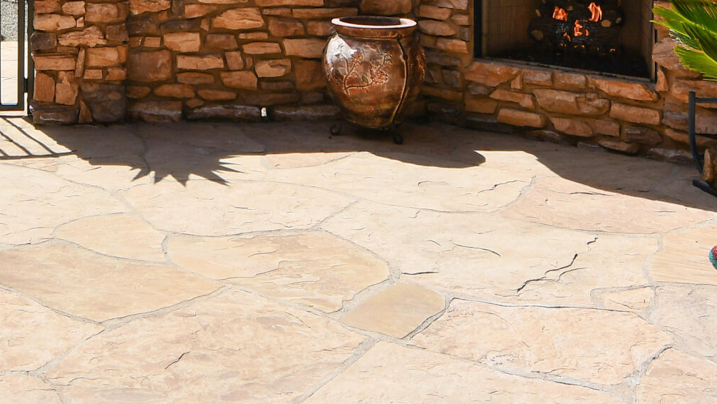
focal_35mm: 50
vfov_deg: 21.1
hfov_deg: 39.8
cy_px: -162
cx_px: 150
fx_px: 951
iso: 100
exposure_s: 1/400
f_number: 10
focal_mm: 11
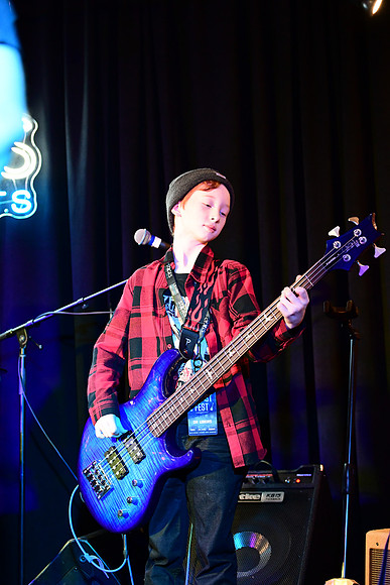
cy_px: 292
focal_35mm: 70
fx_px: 1137
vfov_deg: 28.8
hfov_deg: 19.5
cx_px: 195
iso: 6400
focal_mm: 70
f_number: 2.8
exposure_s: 1/250
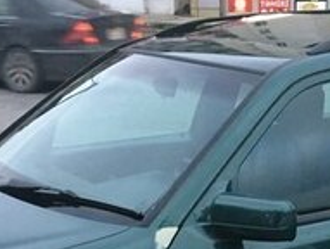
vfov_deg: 14.2
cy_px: 331
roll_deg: +0.2
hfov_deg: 19.6
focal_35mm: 100
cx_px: 206
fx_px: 955
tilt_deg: -20.9
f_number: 2.2
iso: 200
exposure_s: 1/33
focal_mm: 4.15
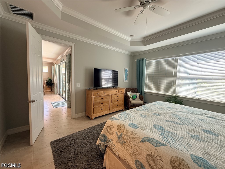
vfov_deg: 85.7
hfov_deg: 102.1
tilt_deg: -3.6
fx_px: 91
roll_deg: -1.9
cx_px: 112
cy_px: 84
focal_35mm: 14
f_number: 2.2
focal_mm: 2.22
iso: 160
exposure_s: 1/60
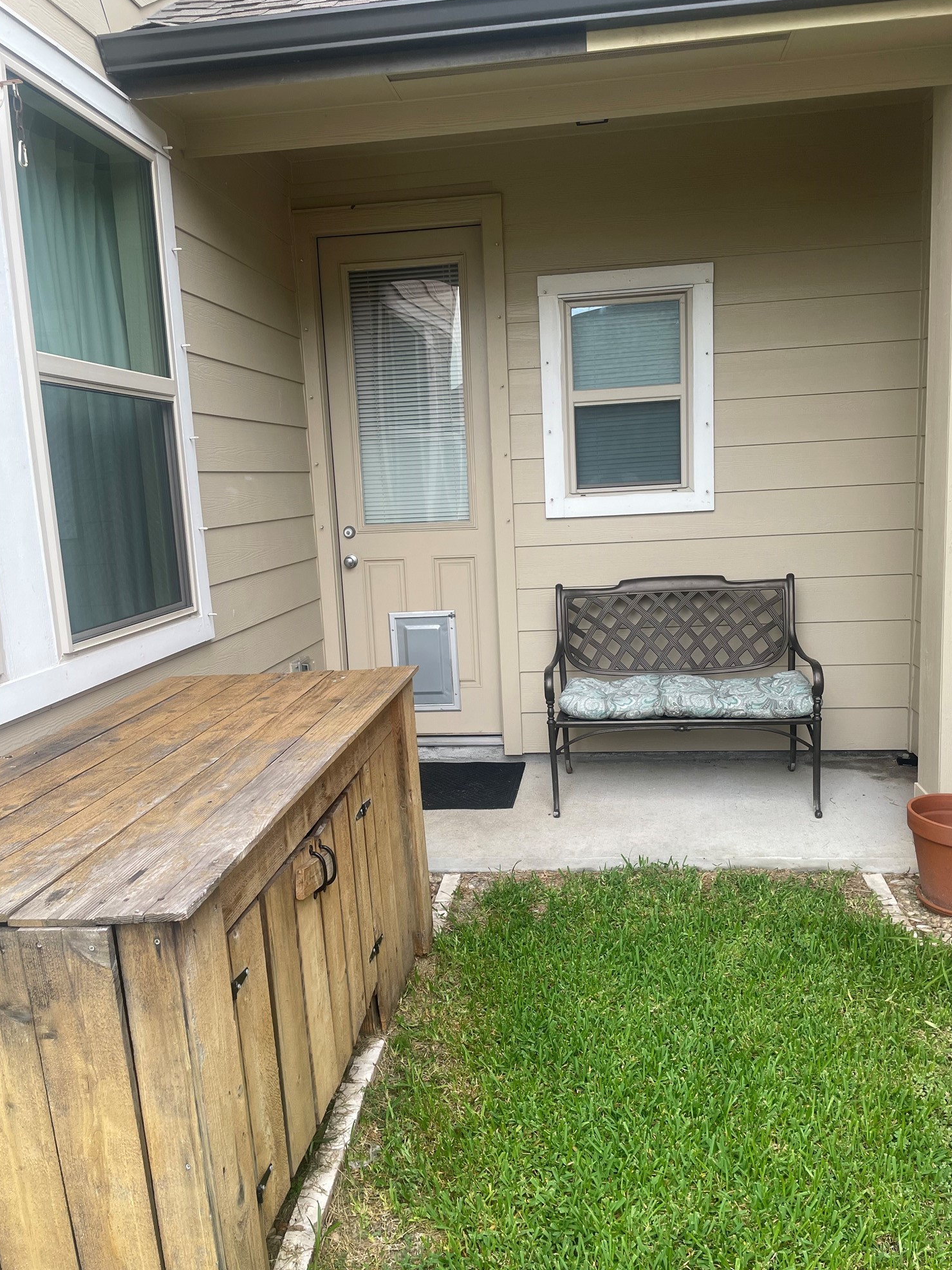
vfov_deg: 65.3
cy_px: 641
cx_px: 489
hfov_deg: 51.3
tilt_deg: -9.8
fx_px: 990
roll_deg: +2.9
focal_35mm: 27
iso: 32
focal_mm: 4.2
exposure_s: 1/211
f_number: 1.6
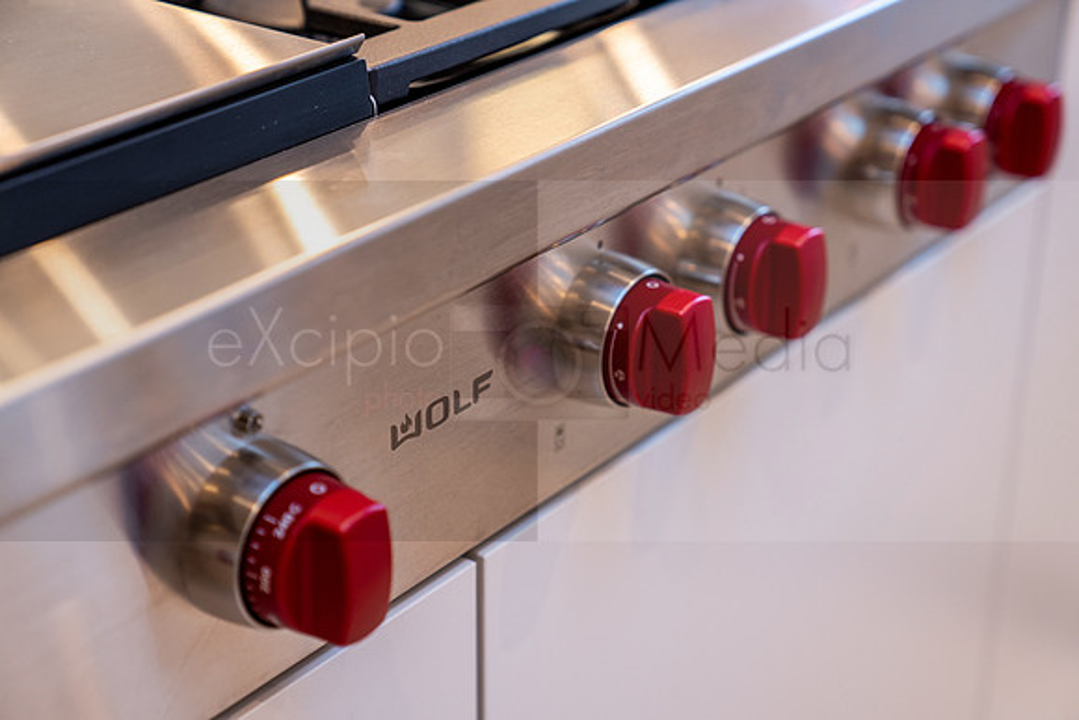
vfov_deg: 19.9
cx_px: 552
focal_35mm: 69
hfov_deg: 29.4
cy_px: 368
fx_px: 2055
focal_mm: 67
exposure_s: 1/80
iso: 800
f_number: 2.8
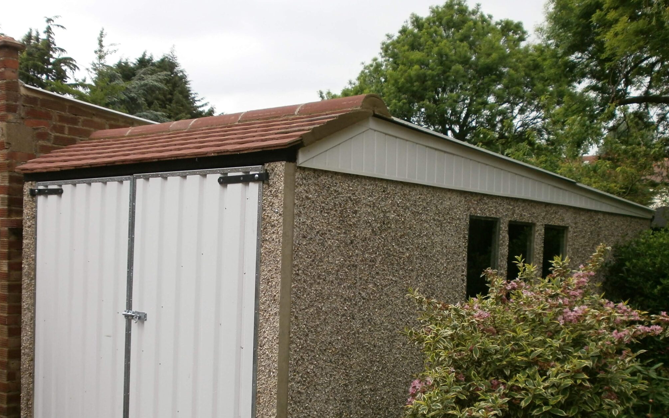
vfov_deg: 29.7
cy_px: 276
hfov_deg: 46.2
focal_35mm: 43
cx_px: 330
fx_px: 784
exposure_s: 1/160
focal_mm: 5.8
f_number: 3.1
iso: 100
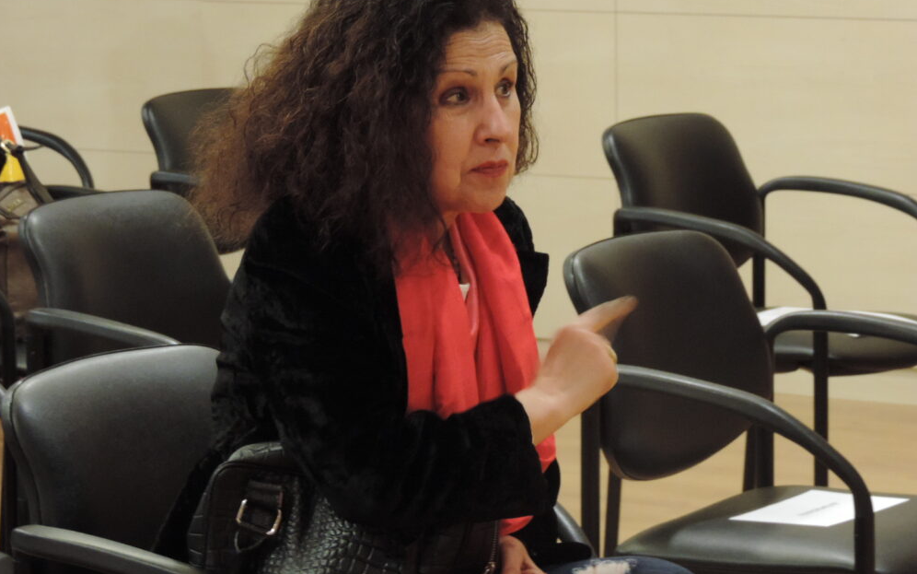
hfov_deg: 13.2
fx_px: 3950
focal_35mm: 158
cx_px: 447
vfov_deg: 8.3
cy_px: 222
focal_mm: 25.8
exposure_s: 1/13
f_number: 4.4
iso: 800
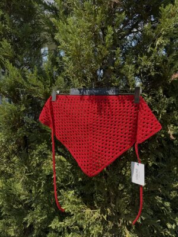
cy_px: 118
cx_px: 89
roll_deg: +2.3
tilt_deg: -7.1
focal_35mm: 24
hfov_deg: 56.8
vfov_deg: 71.6
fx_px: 165
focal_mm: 6.76
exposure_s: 1/1410
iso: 100
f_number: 1.78
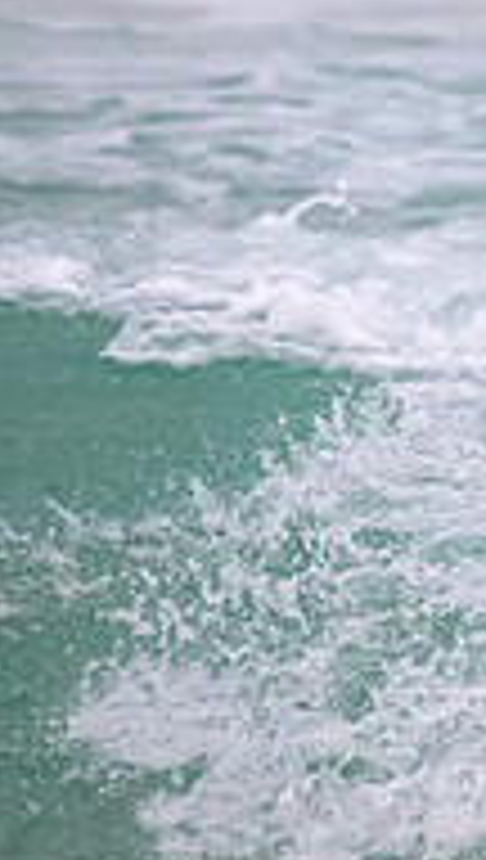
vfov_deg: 0.8
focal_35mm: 2543
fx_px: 58029
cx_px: 1224
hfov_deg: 0.5
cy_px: 462
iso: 9000
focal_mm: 800
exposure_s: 1/1250
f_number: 11
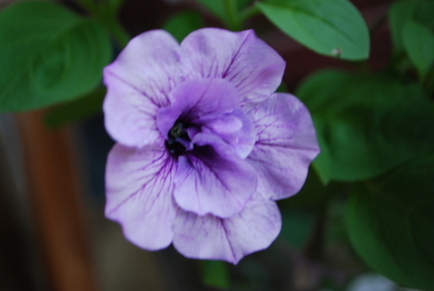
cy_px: 146
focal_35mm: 63
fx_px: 761
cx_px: 217
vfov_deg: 21.7
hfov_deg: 31.8
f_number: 5.3
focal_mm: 42
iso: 200
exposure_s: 1/60
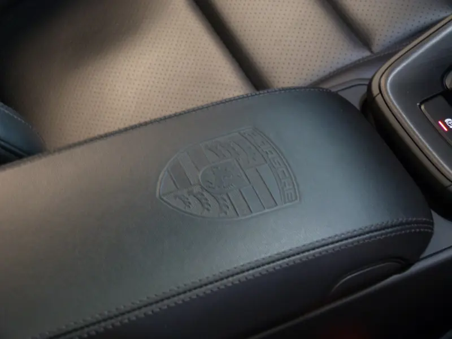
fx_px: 836
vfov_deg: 22.9
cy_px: 170
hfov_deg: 30.3
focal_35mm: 64
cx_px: 226
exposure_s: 1/4
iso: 200
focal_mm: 11.6
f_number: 3.3
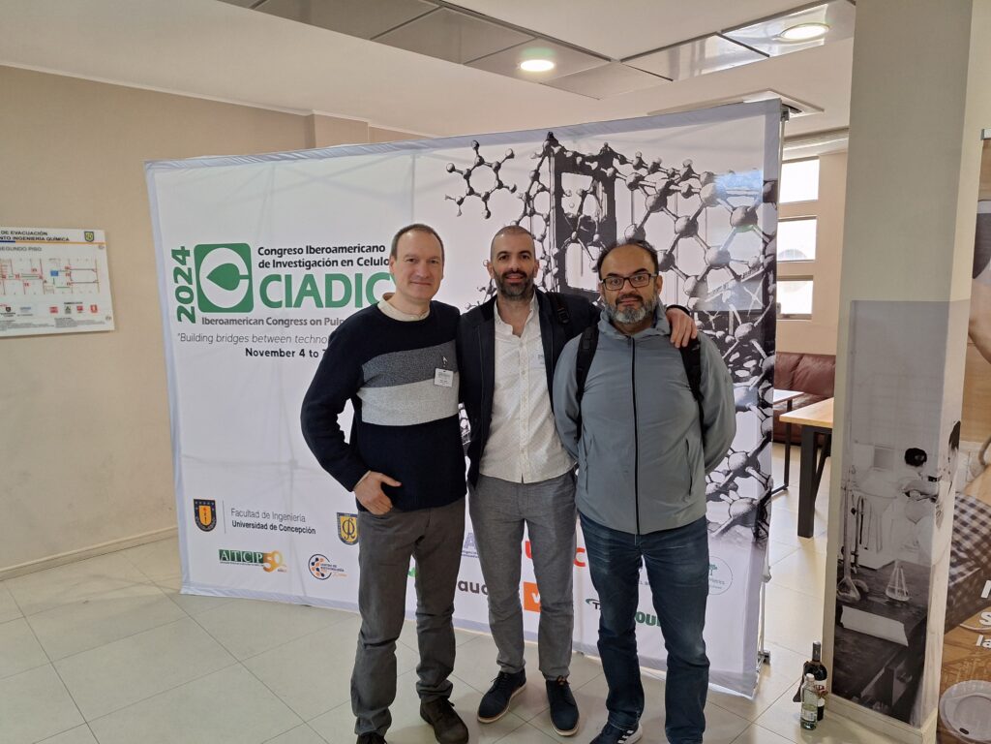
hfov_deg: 73.9
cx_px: 496
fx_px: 658
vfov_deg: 58.9
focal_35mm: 23
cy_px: 372
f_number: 1.8
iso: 200
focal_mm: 5.54
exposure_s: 1/50
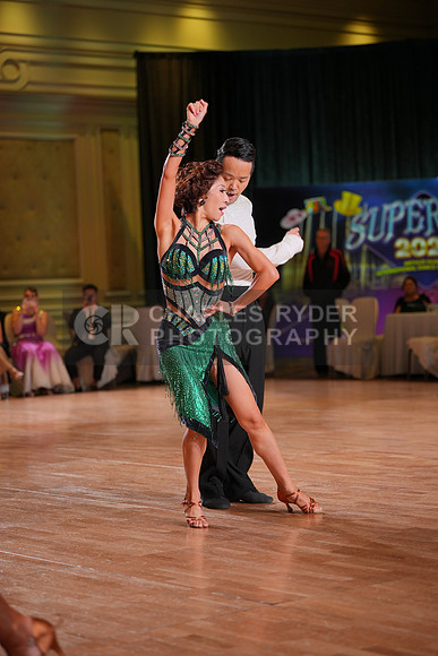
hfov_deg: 16.9
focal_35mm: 81
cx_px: 219
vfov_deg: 25.1
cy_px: 328
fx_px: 1477
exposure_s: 1/320
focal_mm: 81
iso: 500
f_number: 2.8
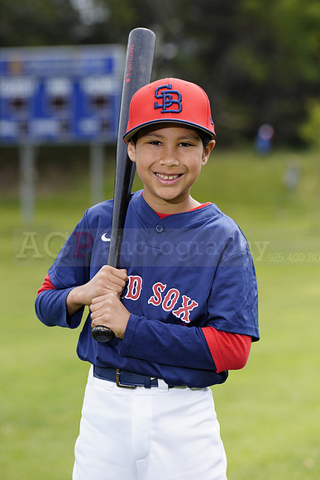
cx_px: 160
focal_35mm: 200
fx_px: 2665
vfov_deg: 10.3
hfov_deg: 6.9
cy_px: 240
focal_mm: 200
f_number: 6.3
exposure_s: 1/250
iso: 100
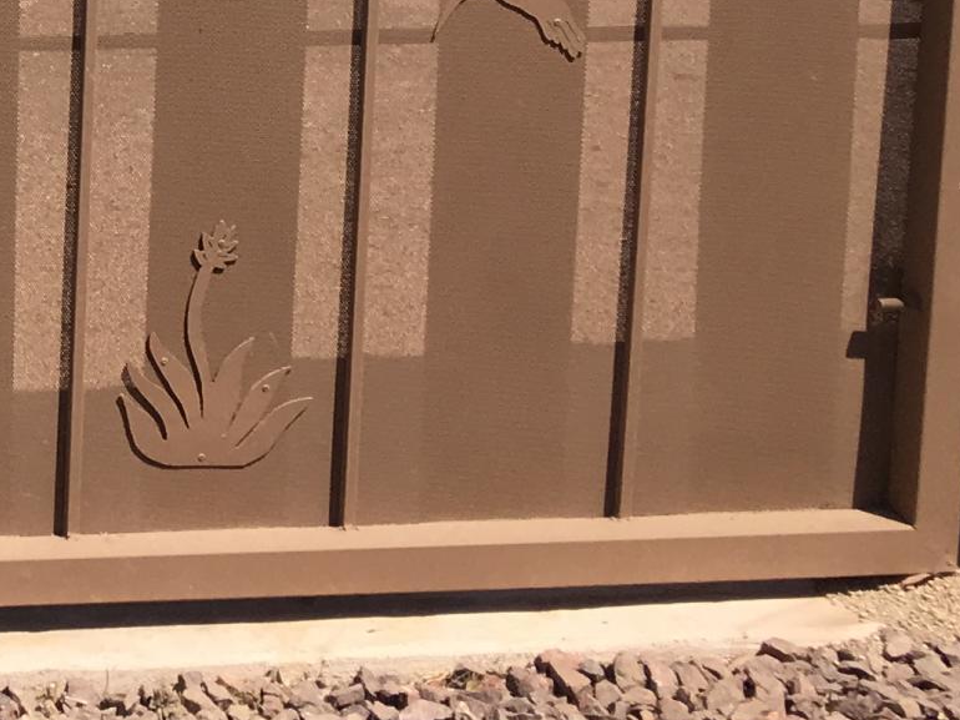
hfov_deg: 15.6
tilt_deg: -7.2
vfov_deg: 12.3
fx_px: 3133
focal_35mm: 113
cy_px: -421
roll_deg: -2.2
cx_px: -613
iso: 25
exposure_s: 1/1603
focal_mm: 4.15
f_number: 2.2
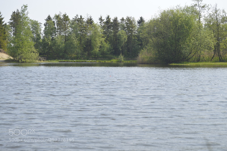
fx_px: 520
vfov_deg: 16.5
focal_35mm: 82
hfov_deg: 24.6
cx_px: 114
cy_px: 76
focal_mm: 55
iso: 100
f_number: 7.1
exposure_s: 1/200
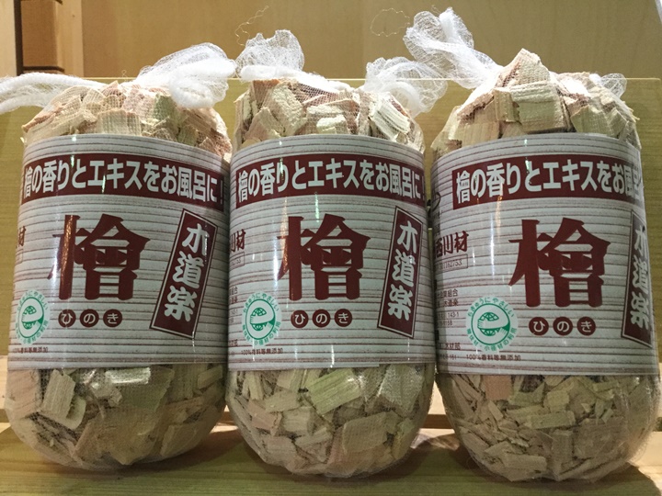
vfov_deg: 45.4
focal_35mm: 31
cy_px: 248
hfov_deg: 58.4
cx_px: 331
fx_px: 593
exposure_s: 1/33
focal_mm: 3.3
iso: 160
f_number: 2.4
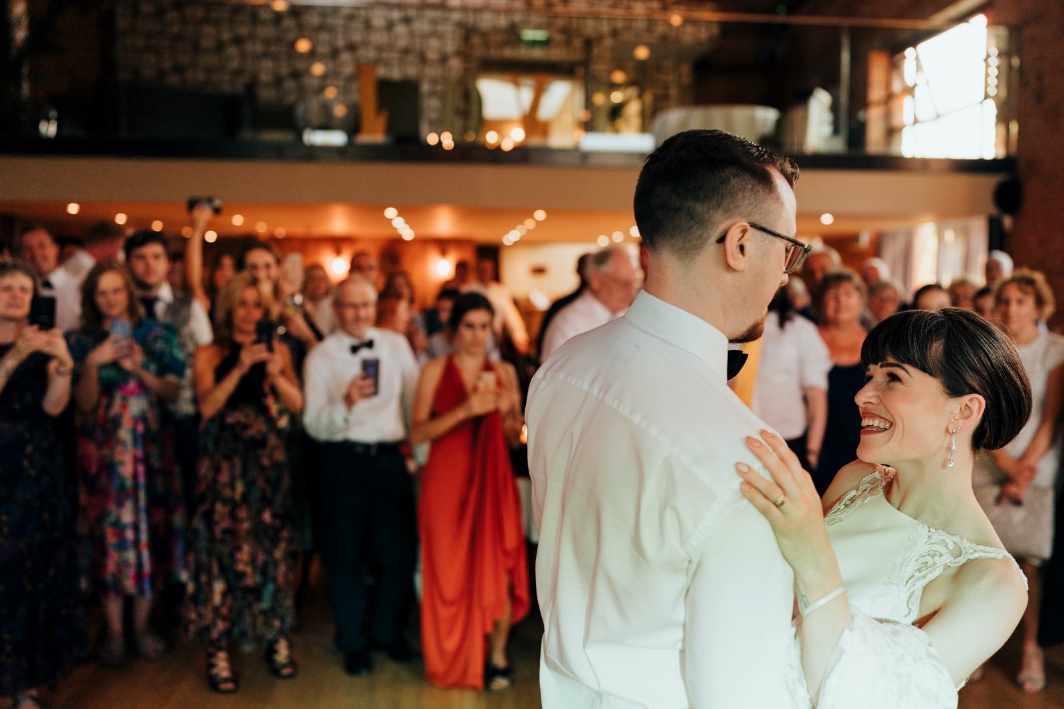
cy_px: 354
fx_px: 1034
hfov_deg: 54.4
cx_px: 532
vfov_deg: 37.9
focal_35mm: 35
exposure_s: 1/250
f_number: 2
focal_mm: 35
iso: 200
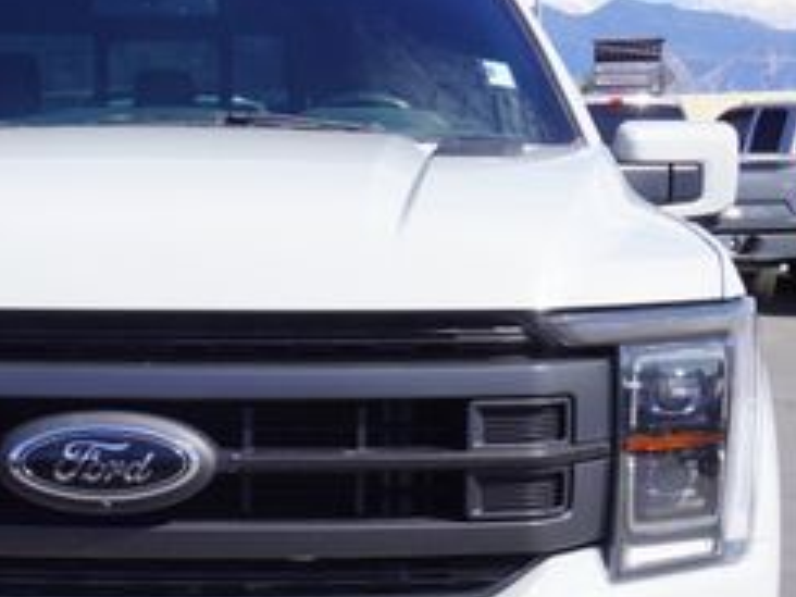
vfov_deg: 16.7
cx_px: 98
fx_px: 2007
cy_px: 522
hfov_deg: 22.0
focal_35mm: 87
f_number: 9
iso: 100
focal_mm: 23
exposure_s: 1/125
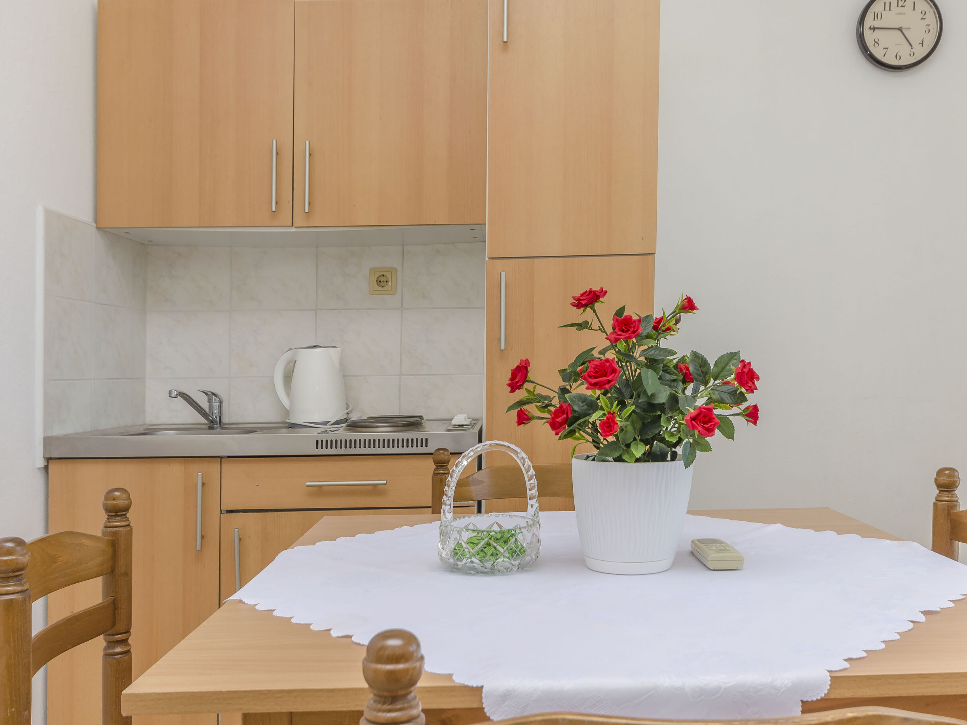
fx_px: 922
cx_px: 527
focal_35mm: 33
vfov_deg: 42.9
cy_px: 365
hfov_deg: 55.3
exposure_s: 1/100
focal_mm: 20
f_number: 8
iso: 100
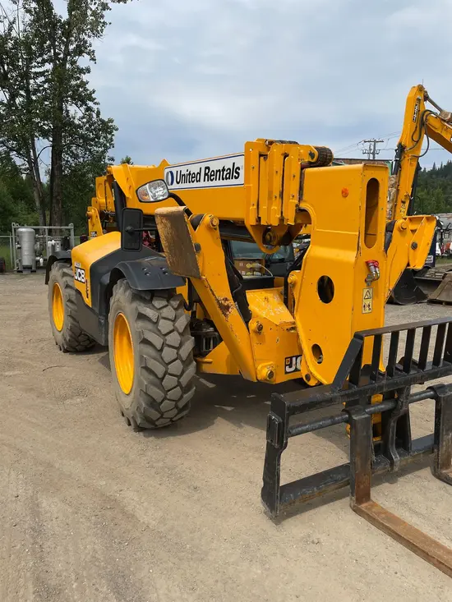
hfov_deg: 53.1
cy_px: 301
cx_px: 226
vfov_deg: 67.3
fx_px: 453
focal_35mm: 26
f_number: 1.6
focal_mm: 4.2
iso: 50
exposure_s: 1/5814
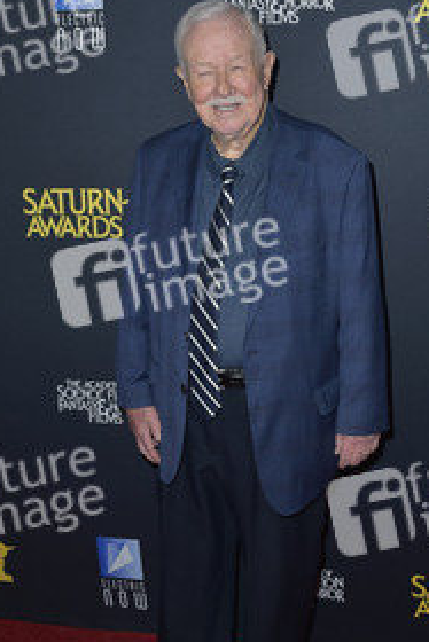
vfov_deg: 39.4
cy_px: 387
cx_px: 237
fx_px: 893
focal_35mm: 50
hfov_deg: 27.0
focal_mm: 35
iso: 250
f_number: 6.3
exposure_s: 1/250
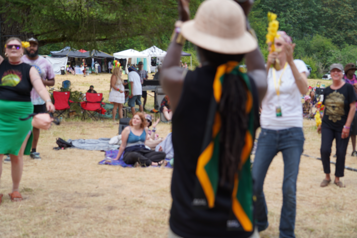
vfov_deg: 28.6
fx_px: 466
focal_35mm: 47
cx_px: 178
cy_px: 119
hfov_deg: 41.9
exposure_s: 1/160
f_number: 4
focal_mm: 47
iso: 160
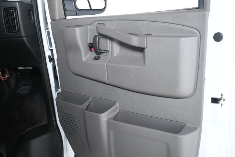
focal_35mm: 36
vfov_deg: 36.9
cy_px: 78
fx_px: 235
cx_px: 118
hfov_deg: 53.1
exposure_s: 1/160
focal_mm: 18
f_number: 4
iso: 100
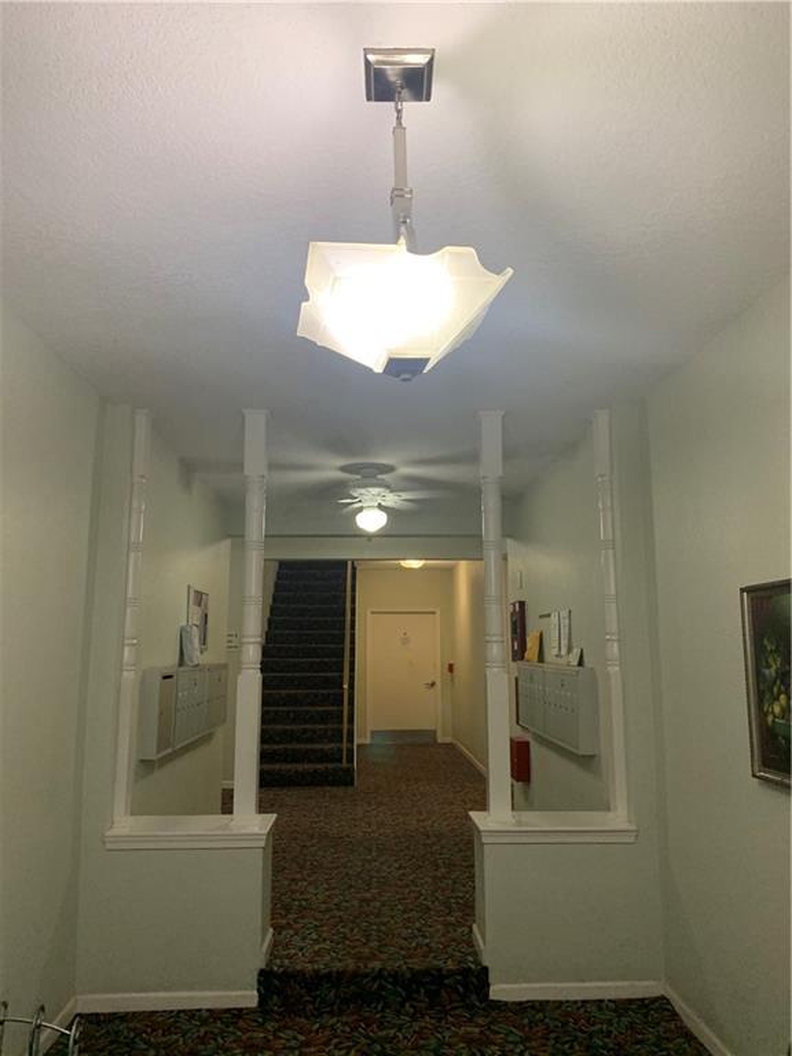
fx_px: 793
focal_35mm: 26
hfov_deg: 53.1
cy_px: 528
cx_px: 396
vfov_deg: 67.3
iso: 250
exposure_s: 1/60
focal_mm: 4.25
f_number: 1.8
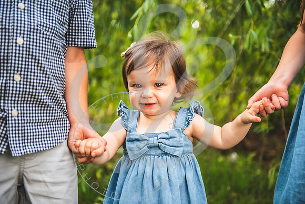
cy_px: 102
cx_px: 152
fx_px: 508
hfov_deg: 33.4
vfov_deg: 22.6
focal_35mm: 60
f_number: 2.8
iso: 100
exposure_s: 1/400
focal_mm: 60
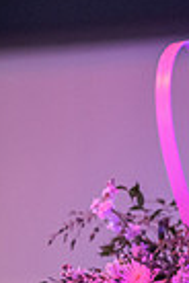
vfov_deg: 7.4
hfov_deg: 4.9
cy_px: 238
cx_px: 267
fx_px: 2189
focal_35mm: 278
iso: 2500
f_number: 1.4
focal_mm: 85
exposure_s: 1/200
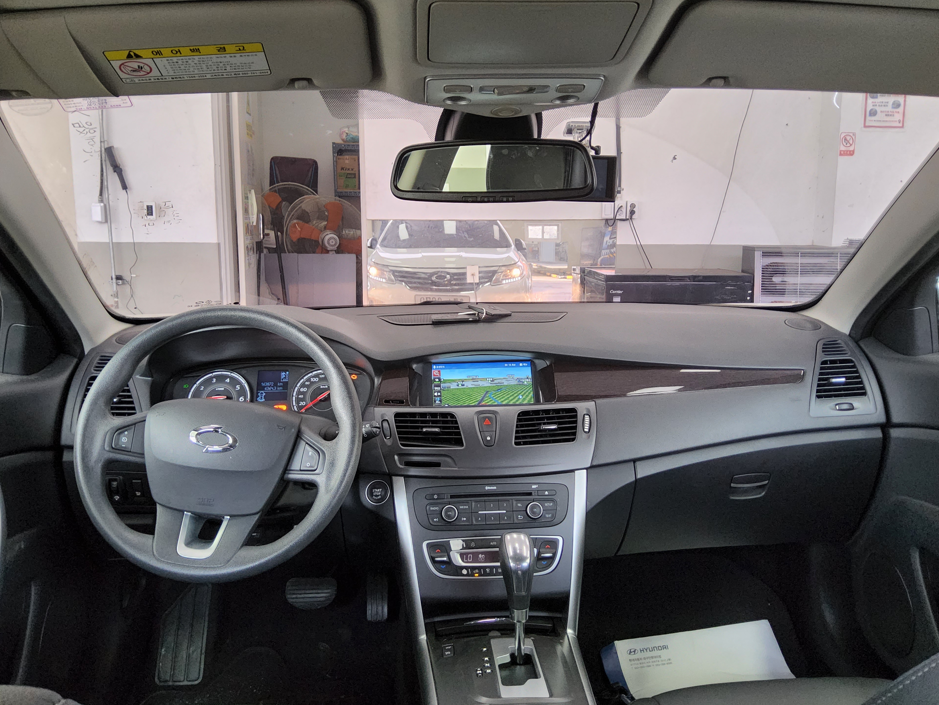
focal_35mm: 27
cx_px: 463
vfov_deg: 51.4
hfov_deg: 65.3
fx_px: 732
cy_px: 344
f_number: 2
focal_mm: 3.08
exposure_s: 1/120
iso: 250
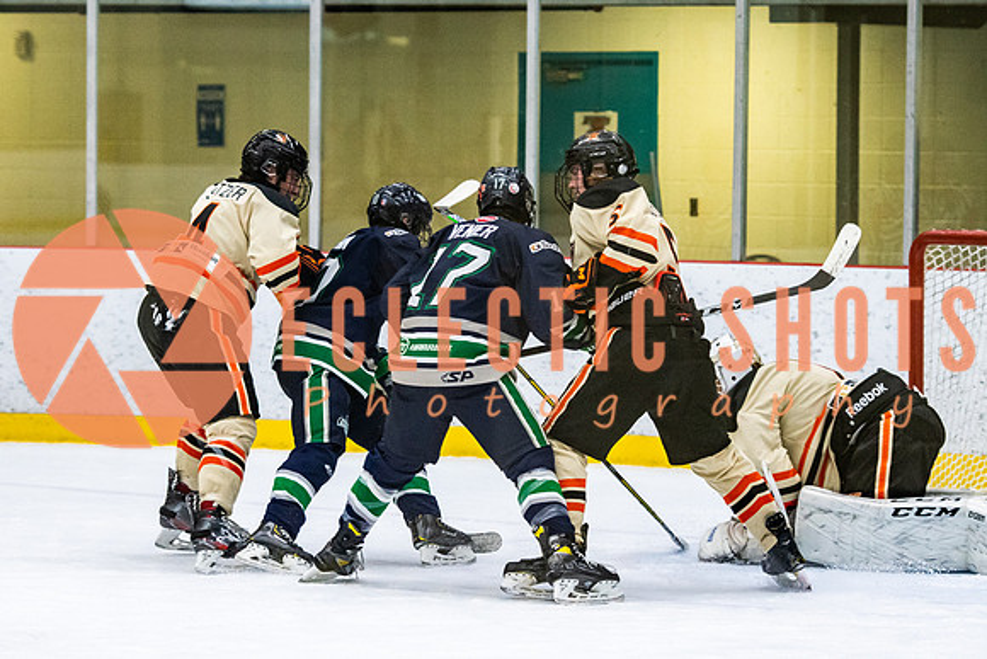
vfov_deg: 6.7
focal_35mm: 207
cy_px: 291
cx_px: 371
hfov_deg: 10.0
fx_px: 5665
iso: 2000
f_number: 2.8
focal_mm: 110
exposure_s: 1/640
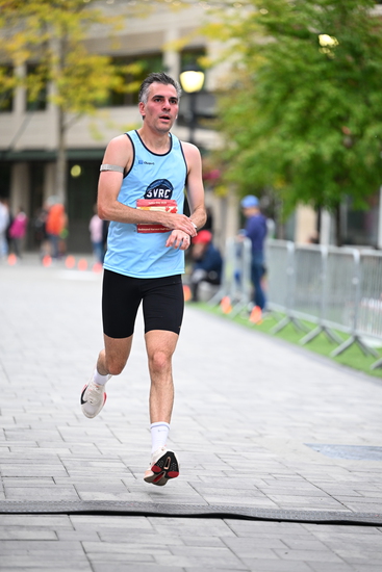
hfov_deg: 8.9
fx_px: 2465
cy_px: 286
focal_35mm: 155
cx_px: 191
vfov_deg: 13.2
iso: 1600
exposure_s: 1/1250
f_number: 2.8
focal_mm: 155
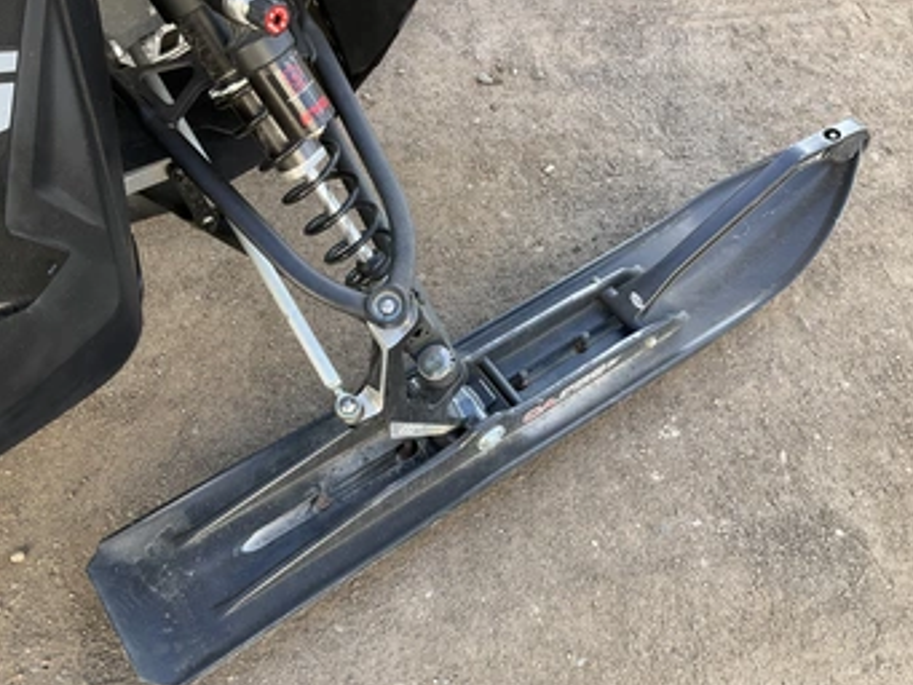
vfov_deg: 41.8
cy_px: 305
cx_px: 469
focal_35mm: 34
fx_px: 897
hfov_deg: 53.9
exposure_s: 1/122
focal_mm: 3
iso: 25
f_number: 1.8
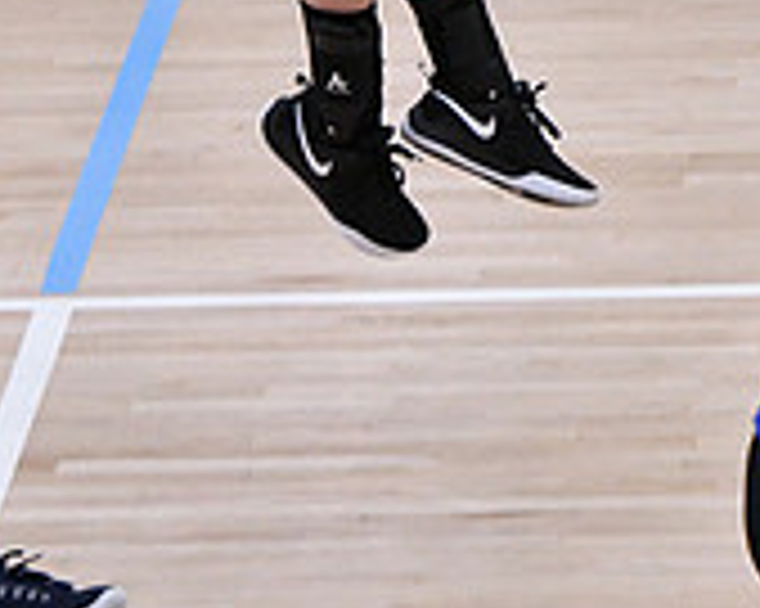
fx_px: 15772
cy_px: -594
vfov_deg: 2.2
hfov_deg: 2.8
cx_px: 492
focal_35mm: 702
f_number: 3.2
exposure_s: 1/1250
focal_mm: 145
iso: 6400
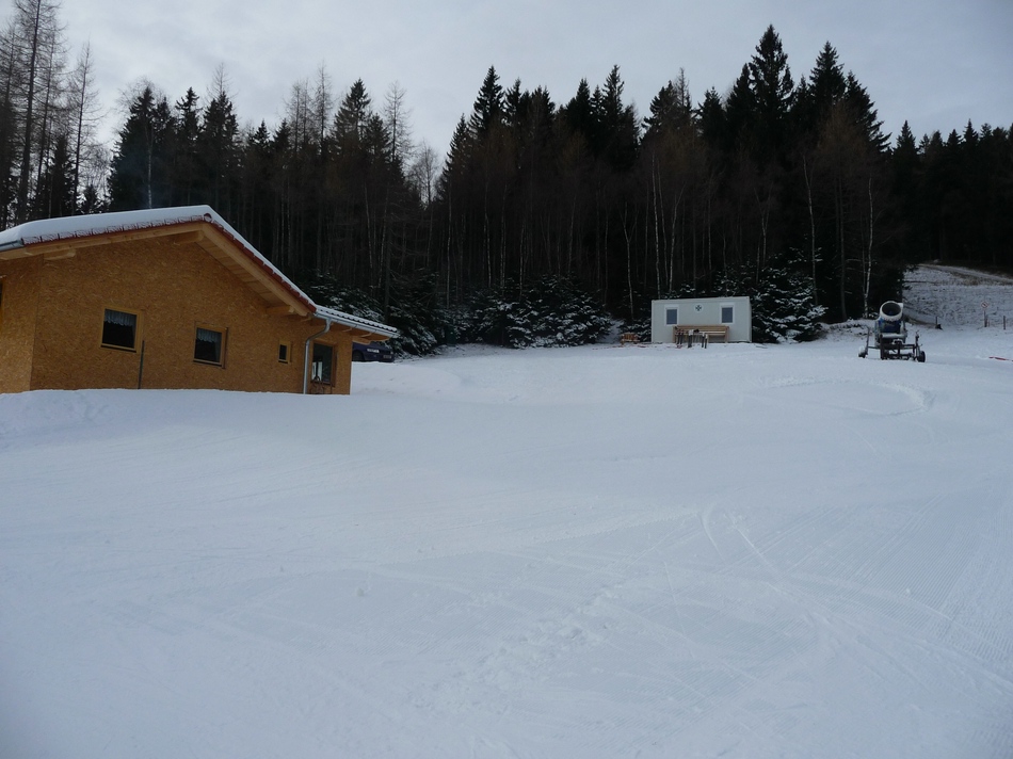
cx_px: 506
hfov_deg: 63.5
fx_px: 819
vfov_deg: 49.7
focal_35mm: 28
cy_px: 380
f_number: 8
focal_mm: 4.7
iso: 100
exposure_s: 1/250
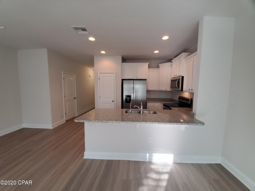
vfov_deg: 89.9
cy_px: 96
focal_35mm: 13
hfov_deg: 106.2
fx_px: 96
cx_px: 128
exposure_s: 1/59
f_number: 2.2
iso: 125
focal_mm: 1.8
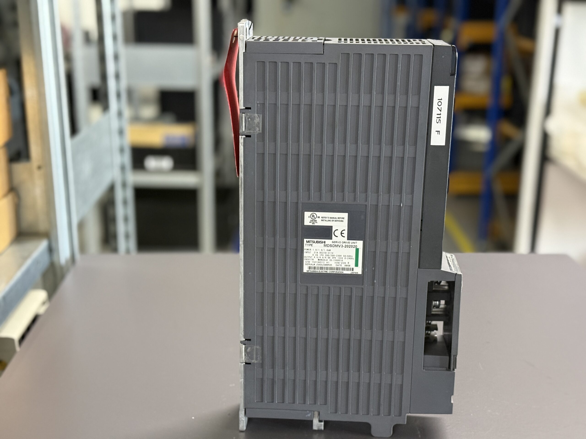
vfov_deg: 30.3
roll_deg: -1.0
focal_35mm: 48
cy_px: 220
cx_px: 293
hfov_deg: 39.7
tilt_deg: -16.5
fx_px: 813
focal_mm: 6.76
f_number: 1.78
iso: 320
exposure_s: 1/33
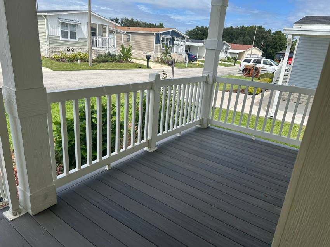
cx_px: 165
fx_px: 229
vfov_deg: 56.8
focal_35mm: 24
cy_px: 124
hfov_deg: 71.6
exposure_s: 1/3717
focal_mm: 6.86
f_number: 1.78
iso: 80
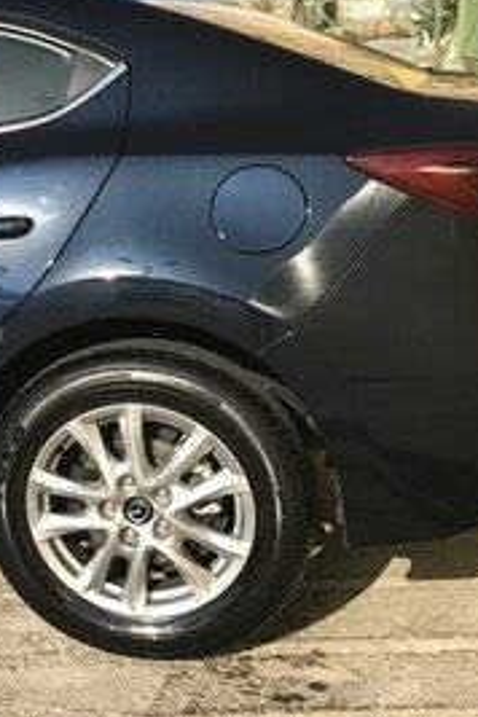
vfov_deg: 28.0
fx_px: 1434
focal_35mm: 72
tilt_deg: -11.0
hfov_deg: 16.9
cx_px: -271
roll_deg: +1.2
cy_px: 302
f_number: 1.8
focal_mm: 3.99
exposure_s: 1/1408
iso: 20
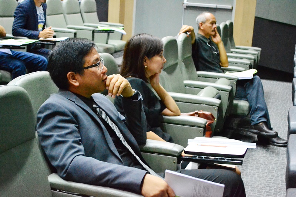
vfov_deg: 22.6
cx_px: 148
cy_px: 98
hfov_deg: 33.4
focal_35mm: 60
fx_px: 493
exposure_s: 1/25
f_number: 5.3
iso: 6400
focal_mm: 40
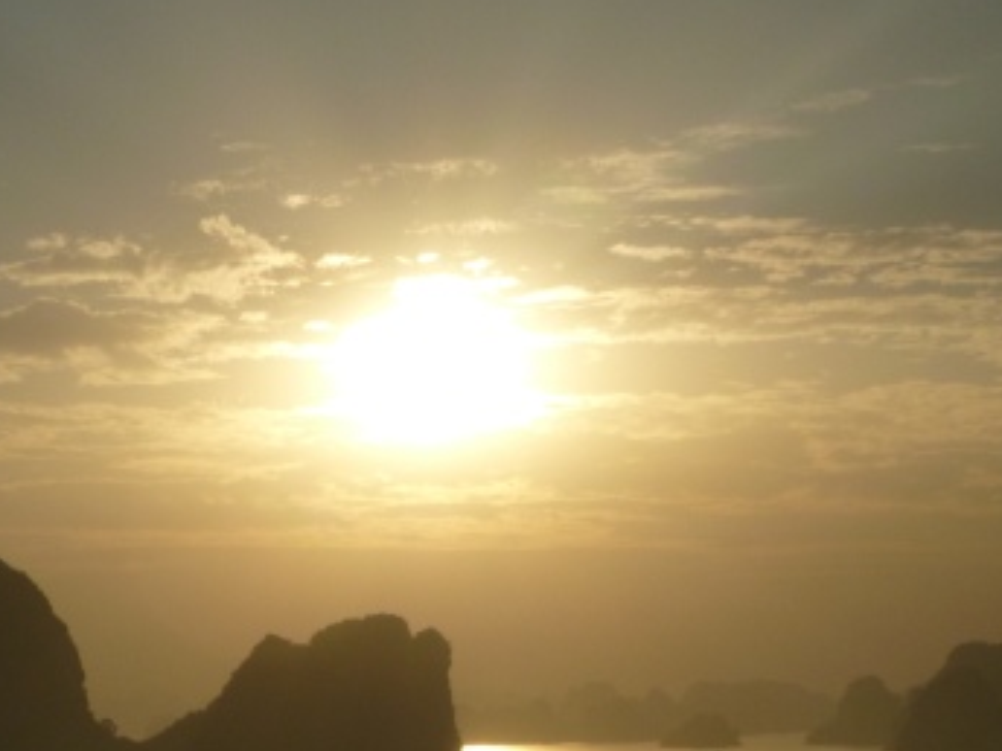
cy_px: 642
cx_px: 236
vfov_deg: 13.4
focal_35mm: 110
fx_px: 3184
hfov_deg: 17.8
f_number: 11
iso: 125
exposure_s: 1/500
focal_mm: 9.7
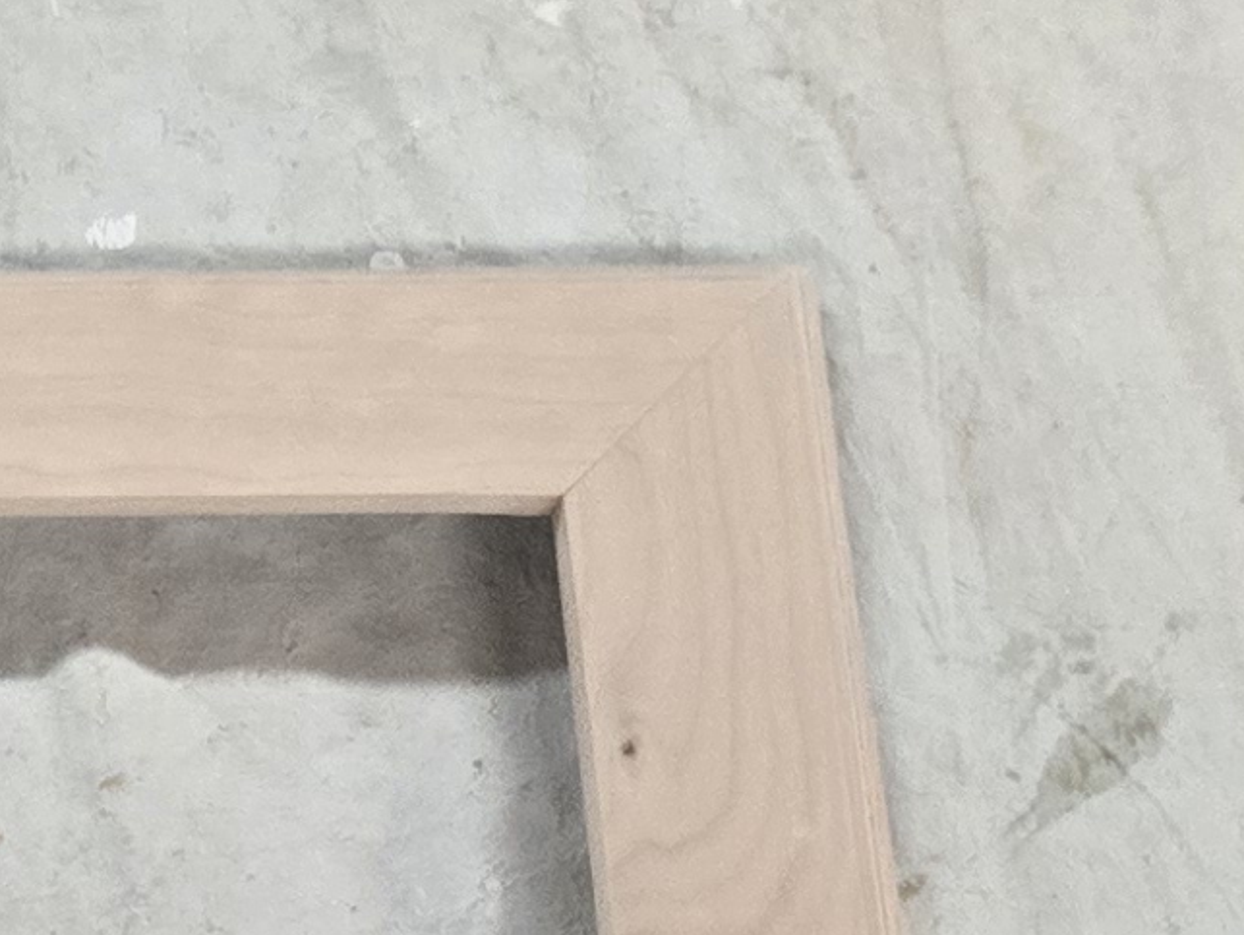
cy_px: 1558
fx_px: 5142
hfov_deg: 12.5
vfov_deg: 9.9
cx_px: -1062
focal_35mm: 143
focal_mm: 5.4
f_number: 1.8
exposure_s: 1/120
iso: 200
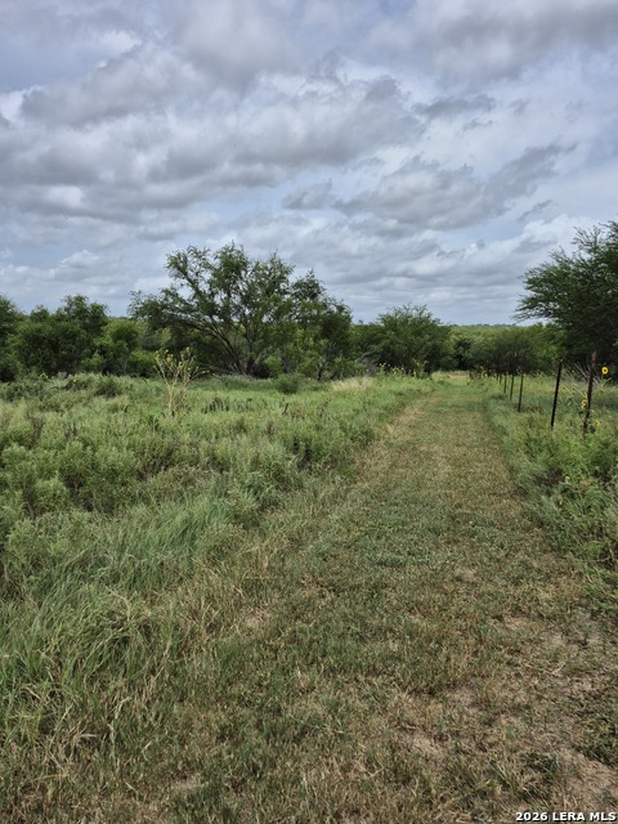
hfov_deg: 58.9
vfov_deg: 73.9
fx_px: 547
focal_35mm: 23
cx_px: 309
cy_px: 412
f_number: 1.8
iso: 25
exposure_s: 1/3600
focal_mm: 5.4
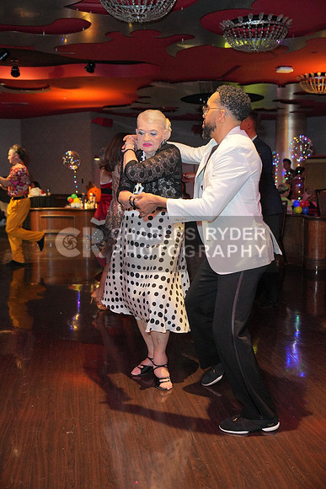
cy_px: 244
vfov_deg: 50.7
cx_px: 163
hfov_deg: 35.1
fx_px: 516
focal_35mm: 38
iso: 4000
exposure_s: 1/200
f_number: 4
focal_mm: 38
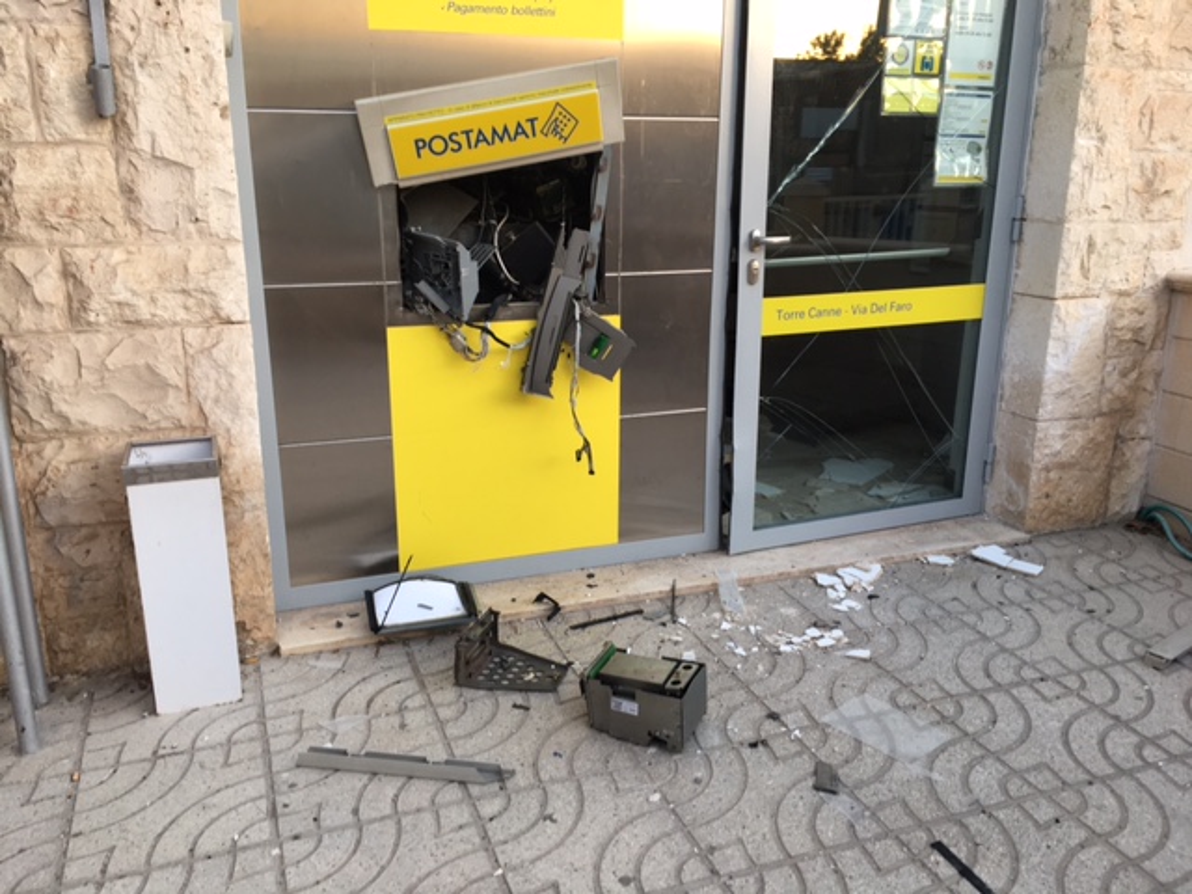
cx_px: 596
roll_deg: +1.0
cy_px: 447
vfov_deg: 48.2
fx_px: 999
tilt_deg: -15.8
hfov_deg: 61.7
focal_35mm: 29
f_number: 2.2
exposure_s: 1/50
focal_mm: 4.15
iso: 32
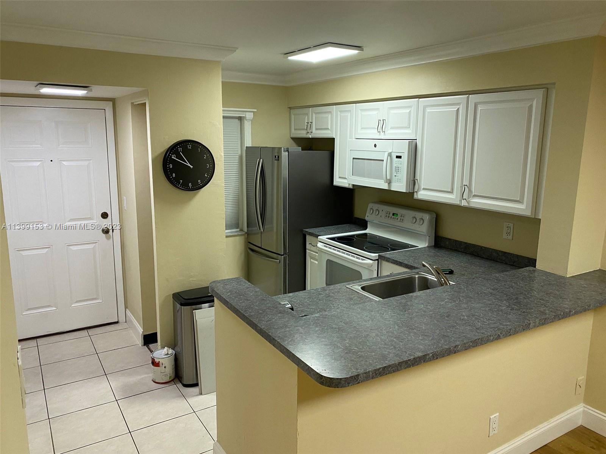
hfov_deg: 67.3
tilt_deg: -11.1
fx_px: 455
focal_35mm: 26
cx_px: 303
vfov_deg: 53.1
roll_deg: -0.6
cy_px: 227
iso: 125
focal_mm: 4.25
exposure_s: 1/60
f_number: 1.8
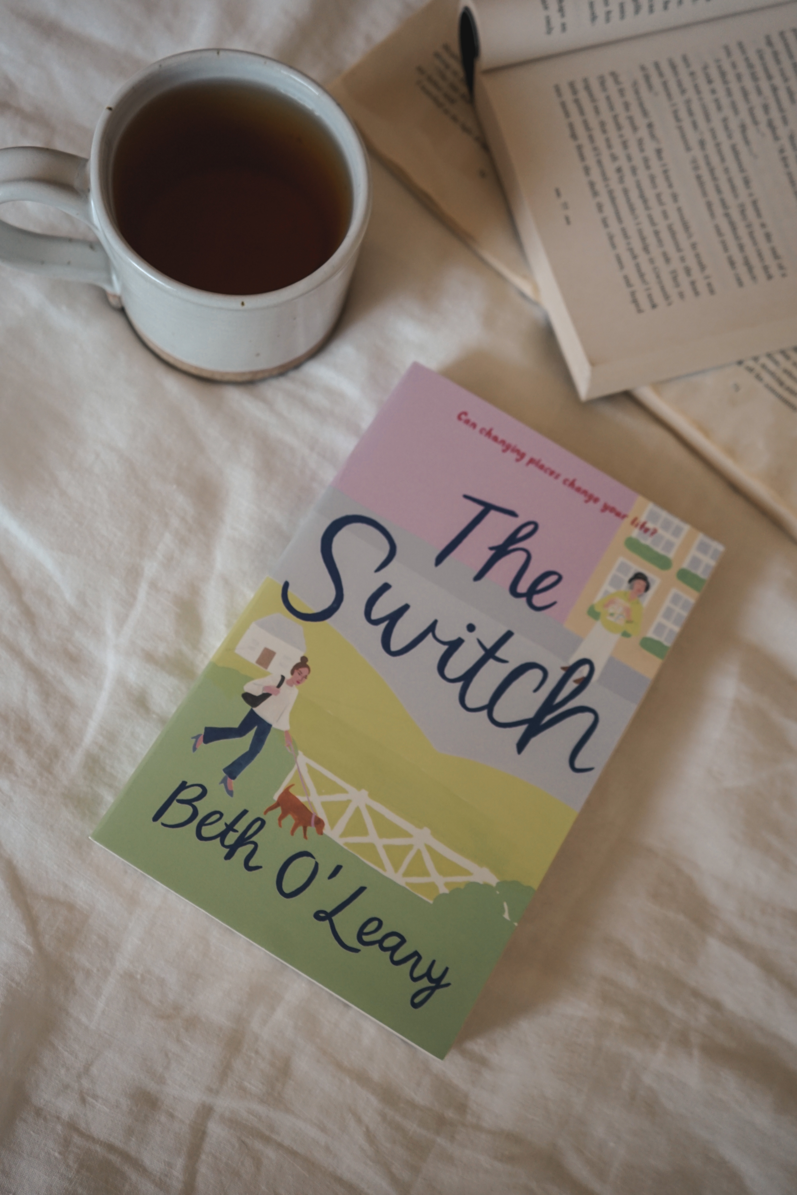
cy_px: 598
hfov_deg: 36.9
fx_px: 1195
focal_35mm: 36
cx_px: 398
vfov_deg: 53.1
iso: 500
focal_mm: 36
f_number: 4
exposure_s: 1/60
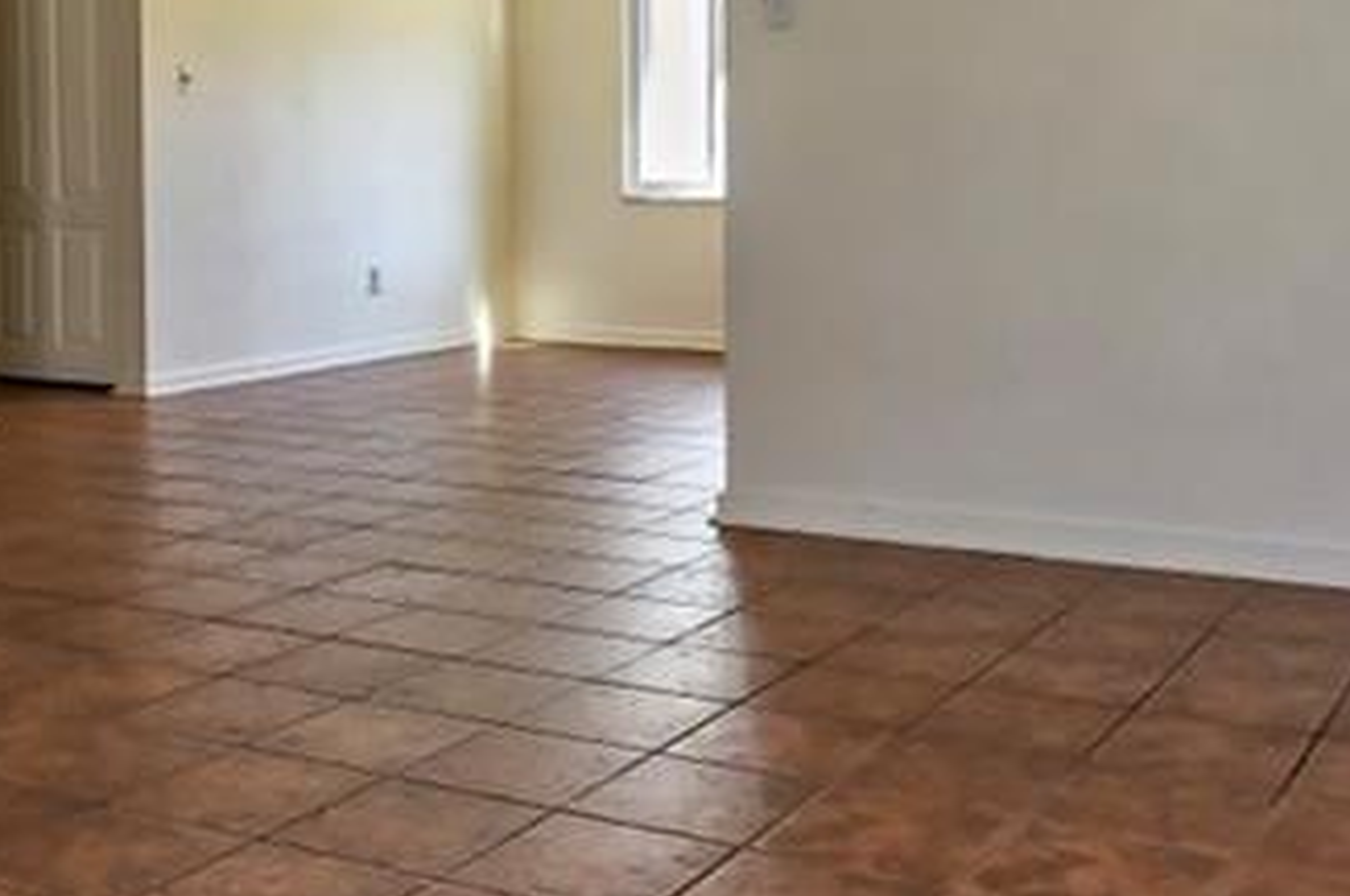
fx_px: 1760
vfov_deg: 28.3
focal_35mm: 47
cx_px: 636
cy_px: 268
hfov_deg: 42.0
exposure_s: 1/30
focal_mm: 10
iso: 640
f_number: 9
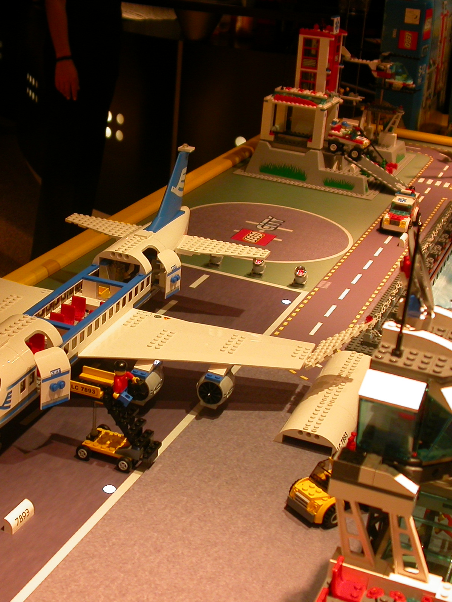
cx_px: 130
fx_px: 940
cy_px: 319
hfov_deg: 26.8
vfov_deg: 35.5
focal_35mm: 54
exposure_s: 1/44.5
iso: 100
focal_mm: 8
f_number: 2.6
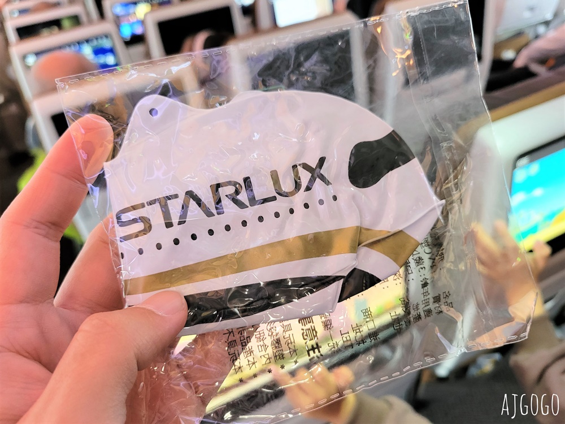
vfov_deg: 53.1
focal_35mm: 26
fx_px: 424
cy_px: 212
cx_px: 282
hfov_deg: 67.3
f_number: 1.8
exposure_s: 1/40
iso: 320
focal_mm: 5.4
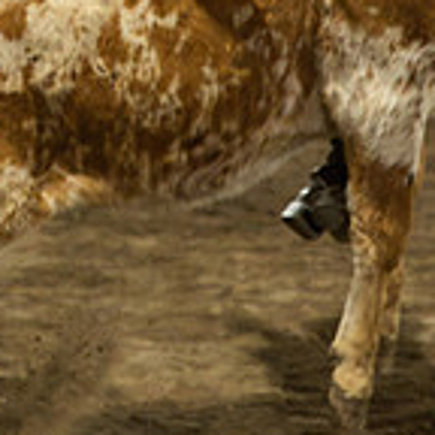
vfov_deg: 7.3
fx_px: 3412
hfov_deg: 7.3
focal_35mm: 240
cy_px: -27
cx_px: -39
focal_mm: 70
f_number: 3.5
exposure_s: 1/640
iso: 6400
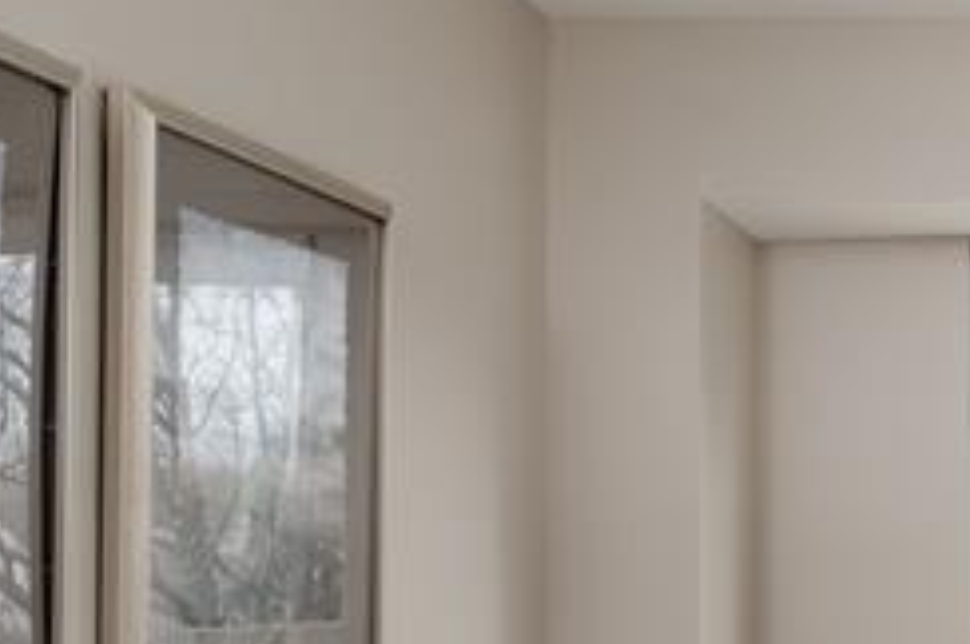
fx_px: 1695
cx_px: 1145
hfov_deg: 28.1
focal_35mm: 63
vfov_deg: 21.0
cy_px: 604
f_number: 6.4
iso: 500
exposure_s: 1/250
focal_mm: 10
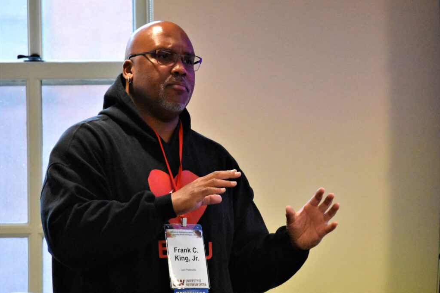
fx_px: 3679
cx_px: 220
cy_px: 146
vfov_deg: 4.6
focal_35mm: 301
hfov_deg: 6.8
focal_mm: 200
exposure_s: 1/500
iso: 12800
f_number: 5.6
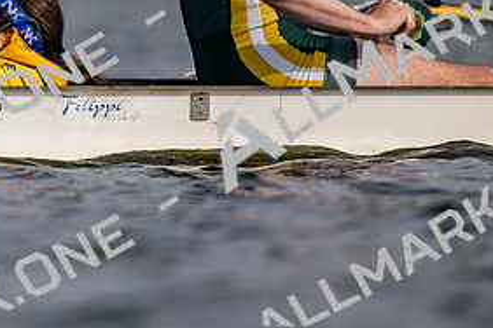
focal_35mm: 1235
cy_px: 27
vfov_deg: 1.1
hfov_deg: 1.7
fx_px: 16911
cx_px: 66
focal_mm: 600
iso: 220
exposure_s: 1/2500
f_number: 4
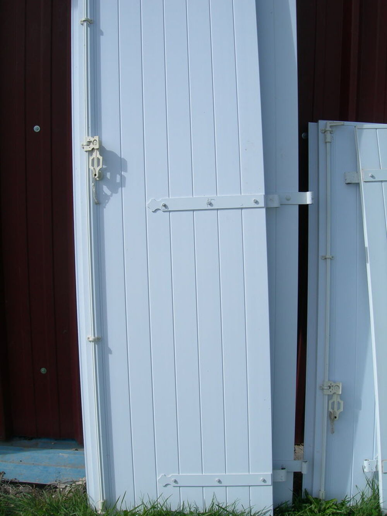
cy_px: 258
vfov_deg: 49.0
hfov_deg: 37.7
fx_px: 566
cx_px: 194
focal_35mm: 38
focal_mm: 7.8
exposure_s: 1/667
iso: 50
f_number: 4.8
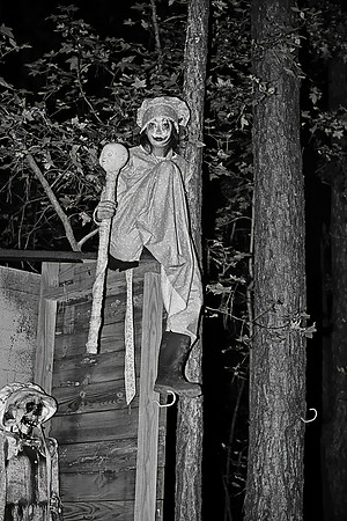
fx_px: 954
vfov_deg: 30.5
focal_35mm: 66
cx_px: 174
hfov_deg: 20.6
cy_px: 260
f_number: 5.6
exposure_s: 1/60
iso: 400
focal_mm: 66
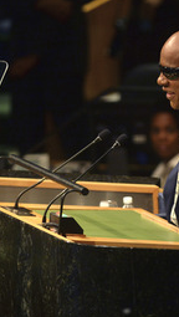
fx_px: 4661
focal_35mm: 554
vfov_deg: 3.9
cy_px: 181
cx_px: 178
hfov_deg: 2.2
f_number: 4
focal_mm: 300
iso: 2500
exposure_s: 1/200
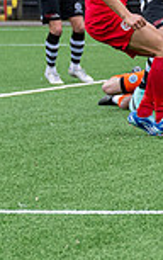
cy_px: 67
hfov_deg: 3.2
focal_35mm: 405
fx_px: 2871
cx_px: 386
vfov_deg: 5.2
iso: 800
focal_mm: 70
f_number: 4
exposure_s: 1/1600
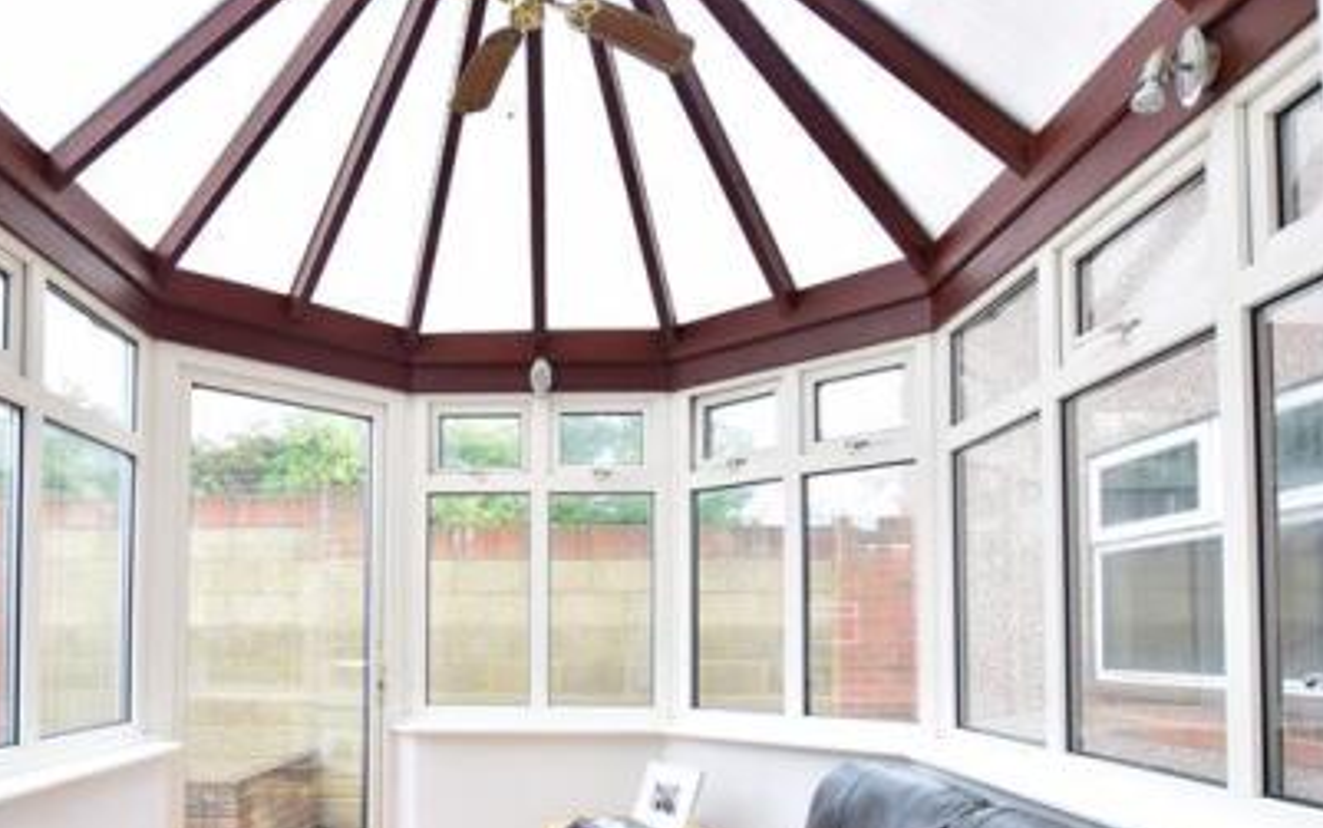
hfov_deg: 71.6
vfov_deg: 47.5
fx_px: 902
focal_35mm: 25
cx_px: 515
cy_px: 622
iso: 200
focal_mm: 10
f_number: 5
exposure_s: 1/100
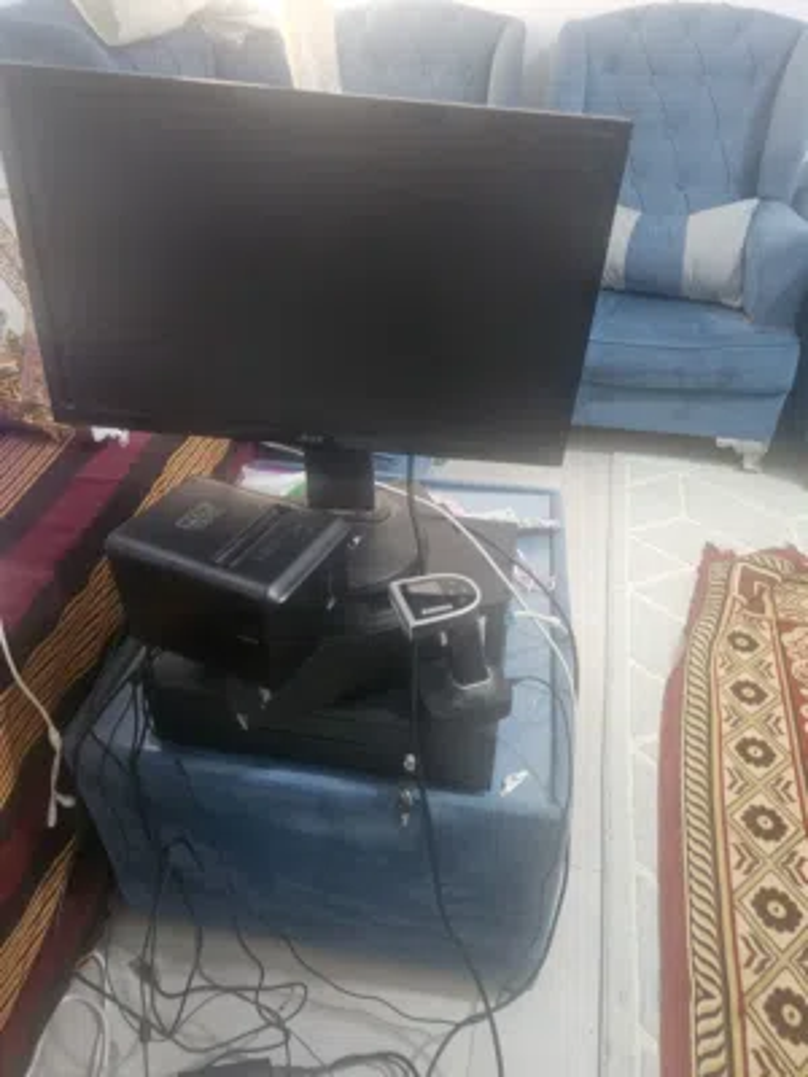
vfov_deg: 73.9
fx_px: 716
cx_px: 404
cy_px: 538
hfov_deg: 58.9
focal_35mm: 23
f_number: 1.7
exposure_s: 1/24
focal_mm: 6.3
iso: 640
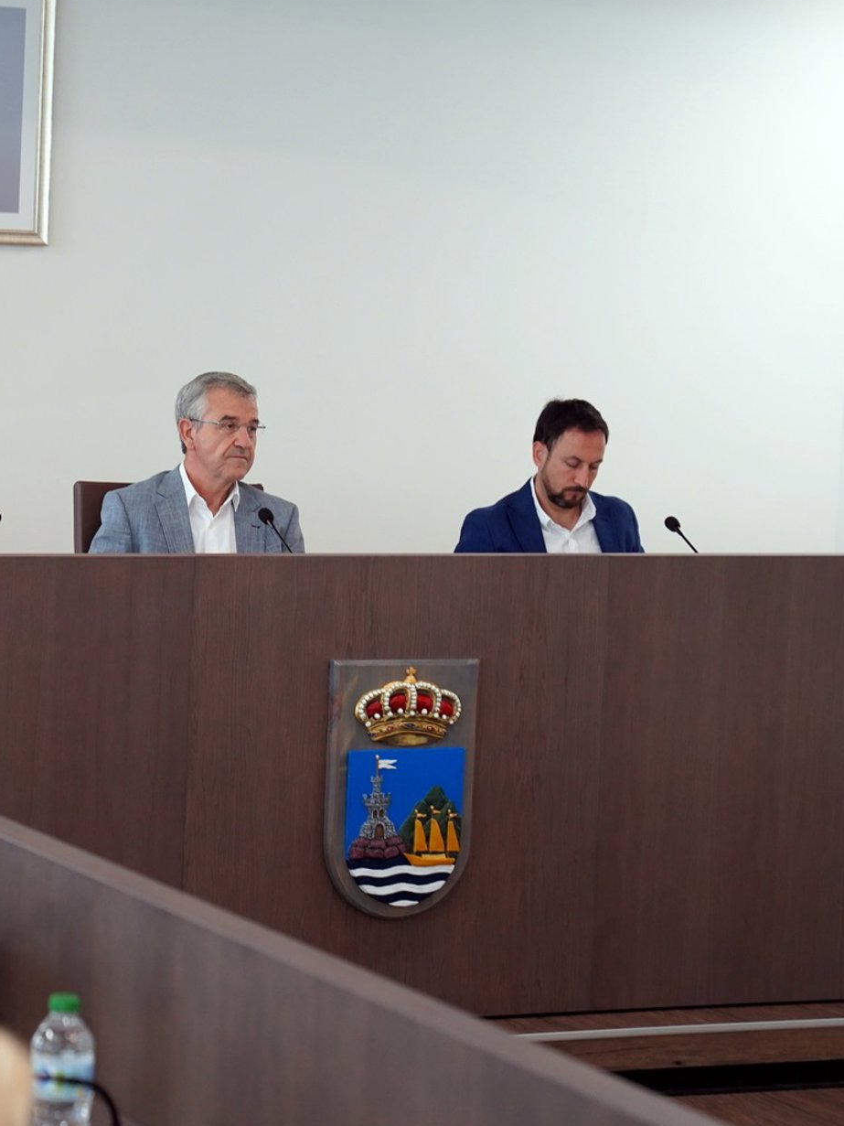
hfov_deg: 13.9
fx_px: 3414
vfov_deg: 18.7
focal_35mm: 105
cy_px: 542
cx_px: 70
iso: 1600
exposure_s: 1/160
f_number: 4
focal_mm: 70
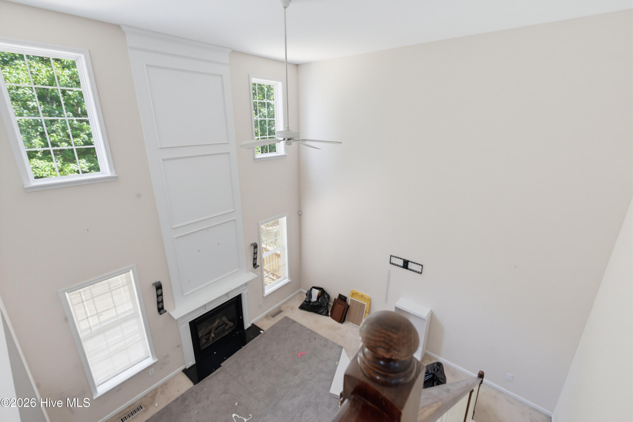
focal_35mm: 16
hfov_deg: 96.7
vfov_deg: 73.8
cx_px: 316
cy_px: 211
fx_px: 281
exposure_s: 1/5
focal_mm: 16
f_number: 11
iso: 500
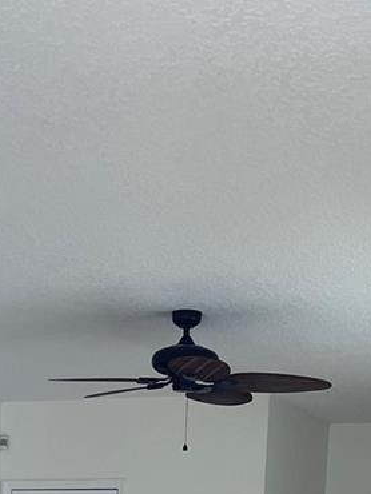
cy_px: 748
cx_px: 57
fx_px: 1156
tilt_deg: -8.2
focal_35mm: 81
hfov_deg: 18.0
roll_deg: -2.0
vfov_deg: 20.5
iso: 125
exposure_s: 1/120
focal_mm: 5.1
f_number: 1.6
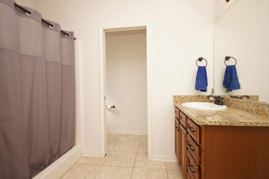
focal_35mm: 18
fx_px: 135
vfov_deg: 67.4
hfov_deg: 90.0
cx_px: 134
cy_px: 90
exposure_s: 1/60
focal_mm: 12
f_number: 4.5
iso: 100
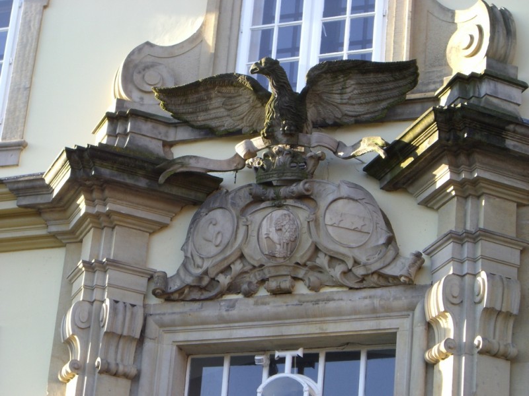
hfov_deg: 17.3
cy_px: 198
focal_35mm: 114
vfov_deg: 13.0
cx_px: 264
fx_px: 1742
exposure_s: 1/125
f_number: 5.2
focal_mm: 18.6
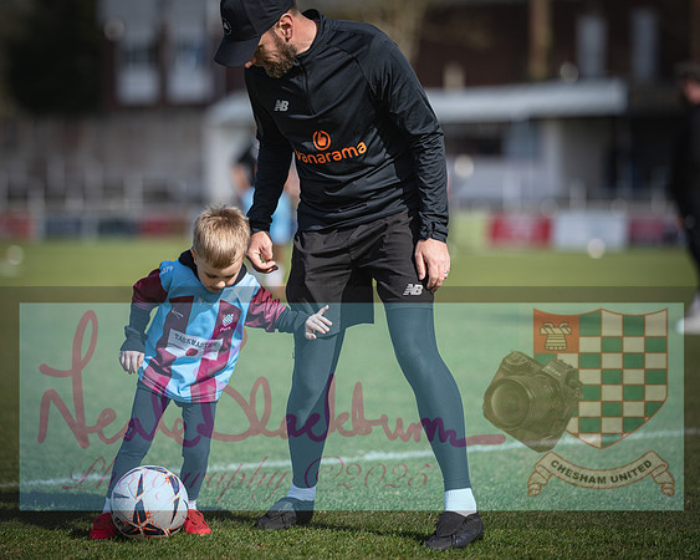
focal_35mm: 152
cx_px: 327
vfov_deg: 10.2
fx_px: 3149
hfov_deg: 12.7
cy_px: 280
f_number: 2
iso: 32
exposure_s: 1/1250
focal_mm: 135
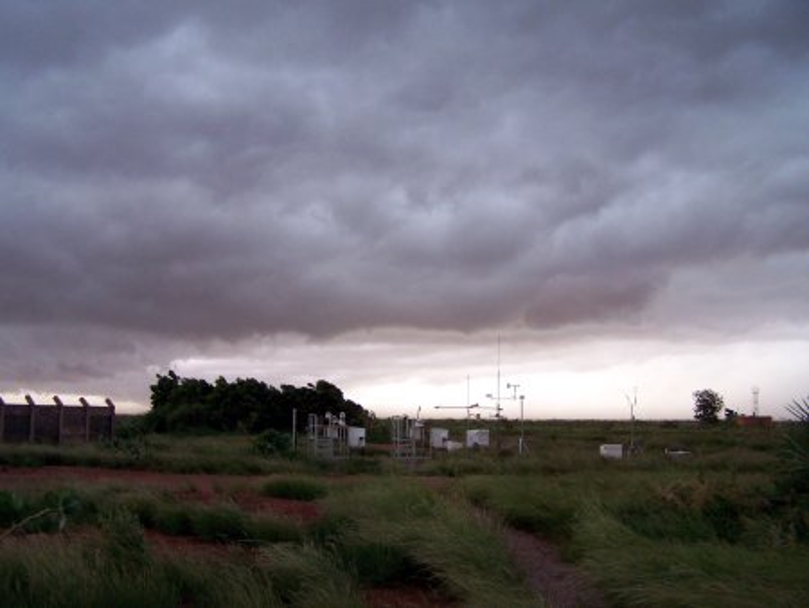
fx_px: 889
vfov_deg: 37.8
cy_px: 304
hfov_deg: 49.0
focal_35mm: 38
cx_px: 404
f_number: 2.8
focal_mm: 6.3
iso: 140
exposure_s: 1/125
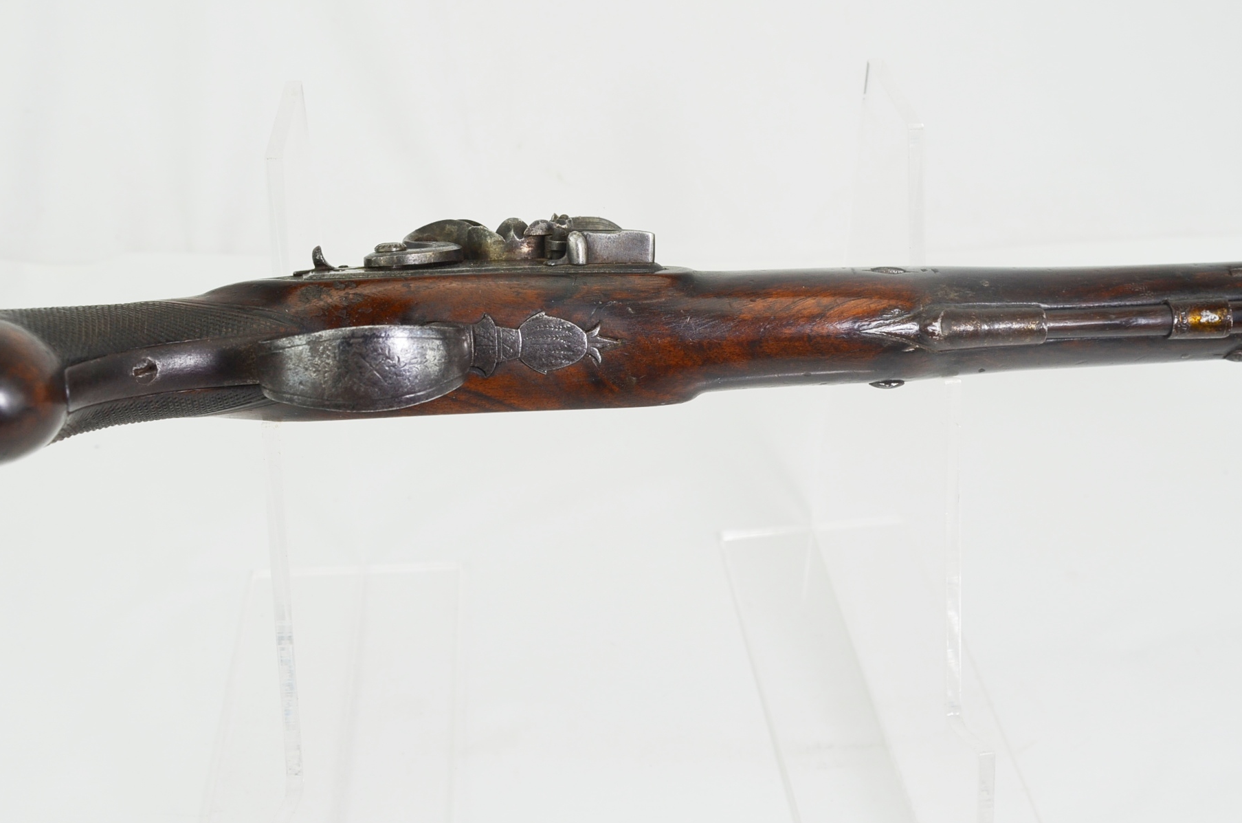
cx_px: 685
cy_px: 315
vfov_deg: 29.6
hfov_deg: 43.6
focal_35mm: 45
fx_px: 1549
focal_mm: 22
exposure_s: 1/160
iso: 200
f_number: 6.3
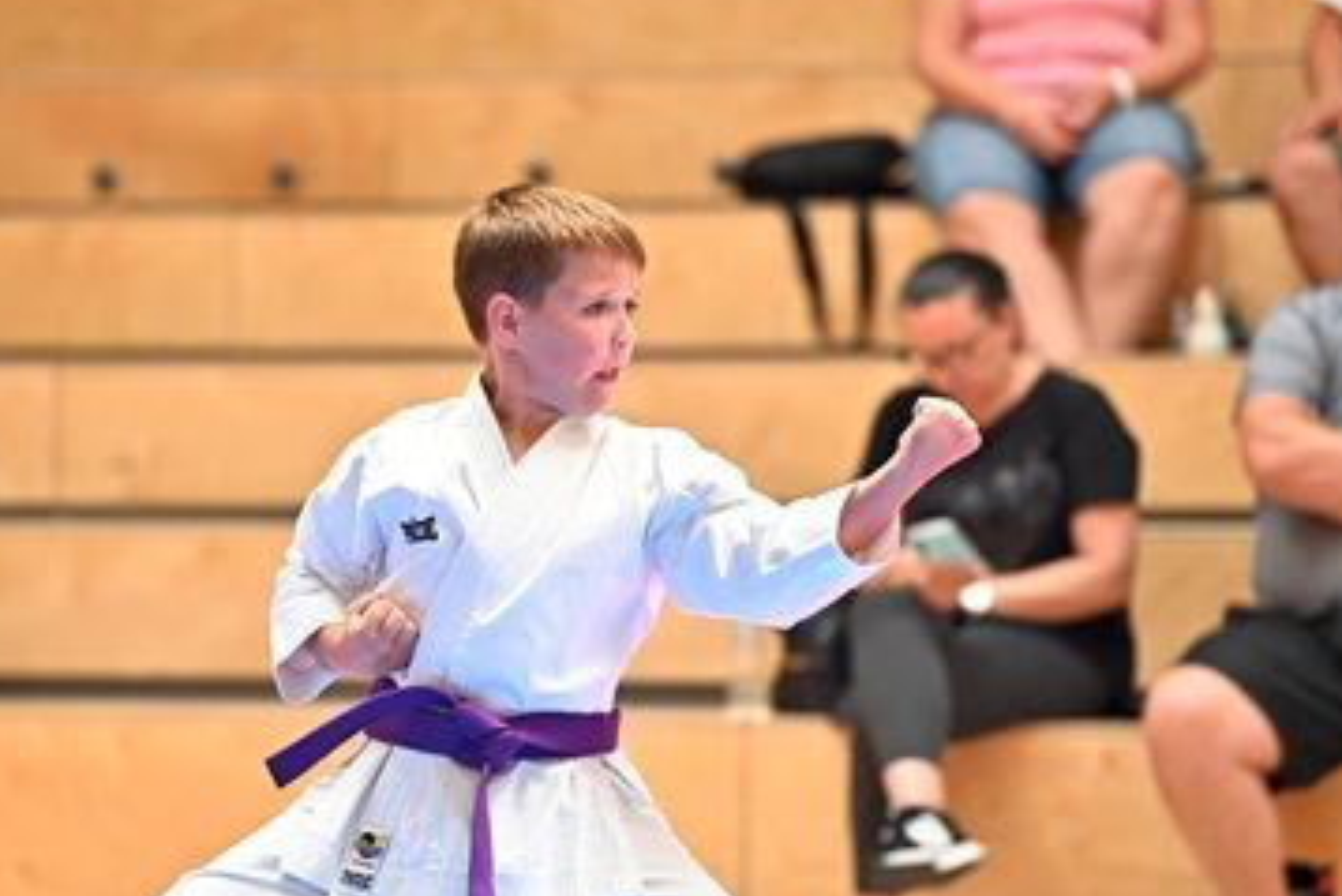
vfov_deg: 5.6
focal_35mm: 245
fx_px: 9136
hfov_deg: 8.4
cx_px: 502
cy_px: 510
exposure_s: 1/1250
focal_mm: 195
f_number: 2.8
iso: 2000
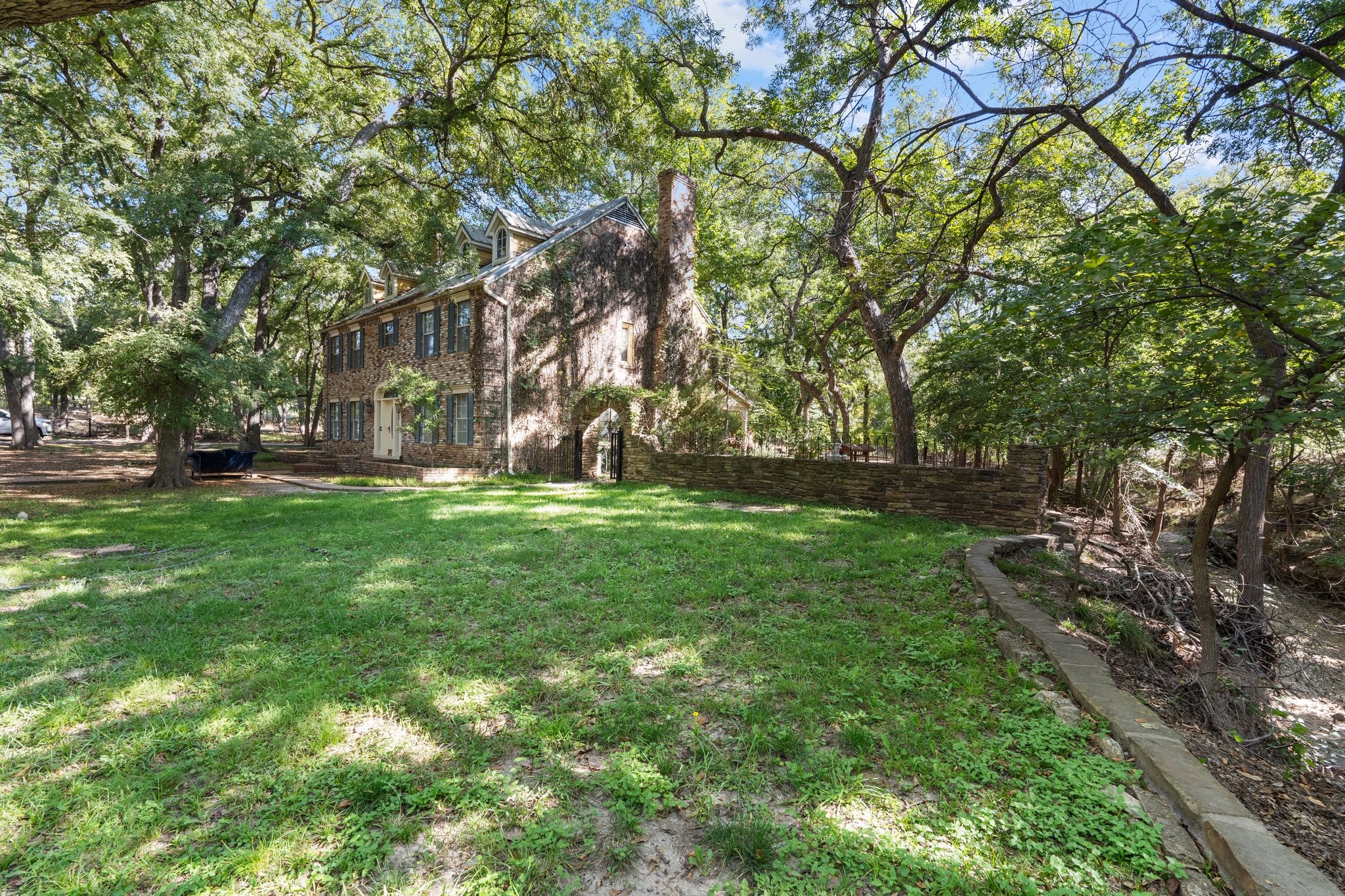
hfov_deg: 96.7
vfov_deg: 73.7
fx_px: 598
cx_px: 672
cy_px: 448
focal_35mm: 16
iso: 320
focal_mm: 16
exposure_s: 1/10
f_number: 8
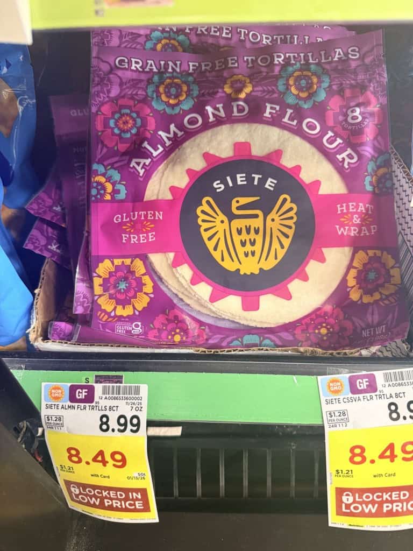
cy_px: 276
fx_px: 382
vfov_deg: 71.6
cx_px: 206
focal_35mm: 24
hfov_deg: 56.8
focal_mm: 6.8
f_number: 1.8
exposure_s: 1/60
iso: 400
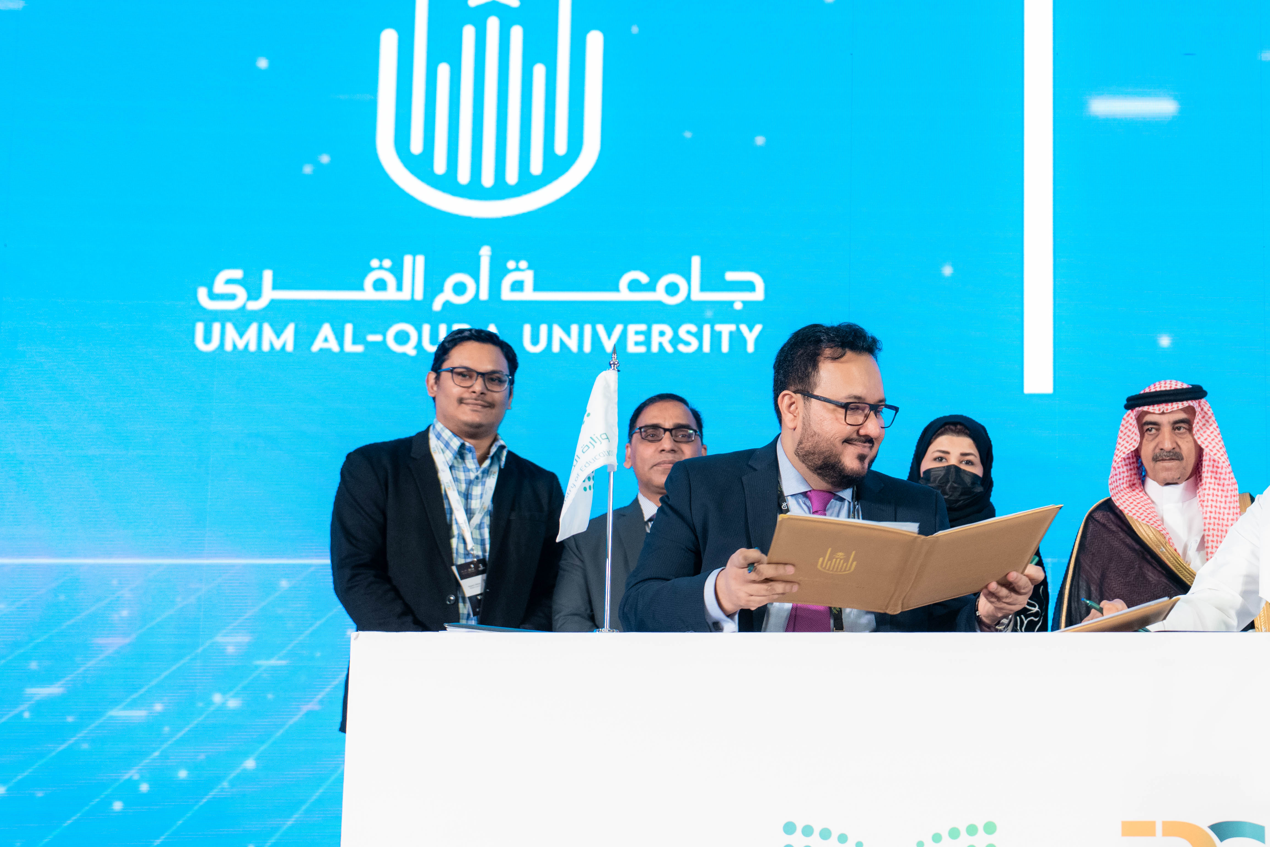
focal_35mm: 69
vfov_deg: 19.7
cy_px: 526
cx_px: 1057
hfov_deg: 28.5
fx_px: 2434
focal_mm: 39
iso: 800
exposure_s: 1/200
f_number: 2.8
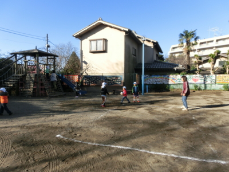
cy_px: 86
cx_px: 114
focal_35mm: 24
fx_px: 159
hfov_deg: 71.6
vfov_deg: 56.8
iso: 80
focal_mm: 4.24
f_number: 3
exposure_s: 1/800
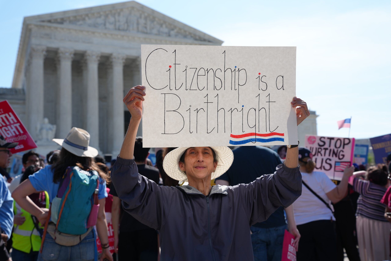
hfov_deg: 48.5
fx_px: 434
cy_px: 130
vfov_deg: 33.4
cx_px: 196
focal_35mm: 40
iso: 100
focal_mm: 40
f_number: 4.5
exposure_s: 1/800
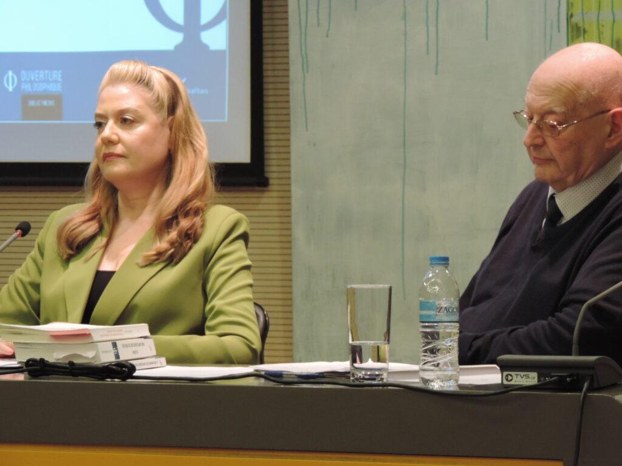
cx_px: 311
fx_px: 3324
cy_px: 233
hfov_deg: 10.7
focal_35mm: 185
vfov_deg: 8.0
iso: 720
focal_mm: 33
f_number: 4.6
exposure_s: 1/30
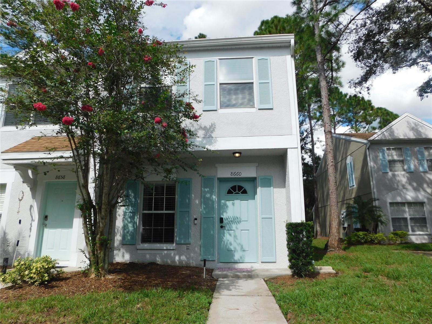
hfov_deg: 73.9
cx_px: 216
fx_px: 287
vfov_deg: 58.9
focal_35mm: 23
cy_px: 162
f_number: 6
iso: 125
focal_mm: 4
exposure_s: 1/400
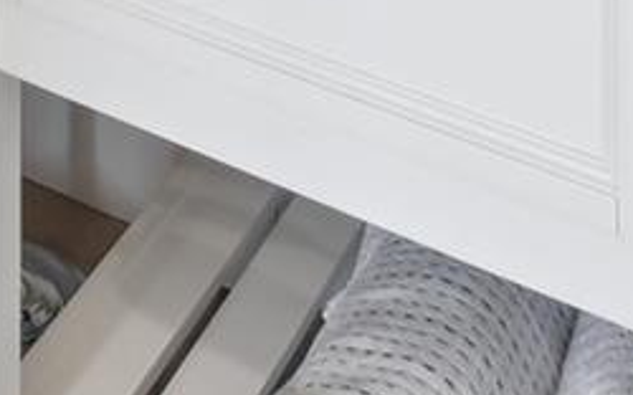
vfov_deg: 9.2
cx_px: -261
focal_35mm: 98
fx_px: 1690
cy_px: -939
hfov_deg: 19.1
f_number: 7.1
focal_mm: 10
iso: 100
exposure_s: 1/6
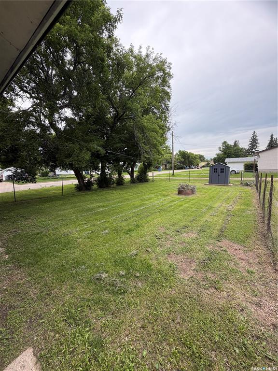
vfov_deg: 102.1
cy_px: 186
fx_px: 150
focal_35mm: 14
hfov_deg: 85.7
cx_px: 139
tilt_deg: -6.5
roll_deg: +1.5
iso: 40
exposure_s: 1/250
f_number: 2.2
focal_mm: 2.22
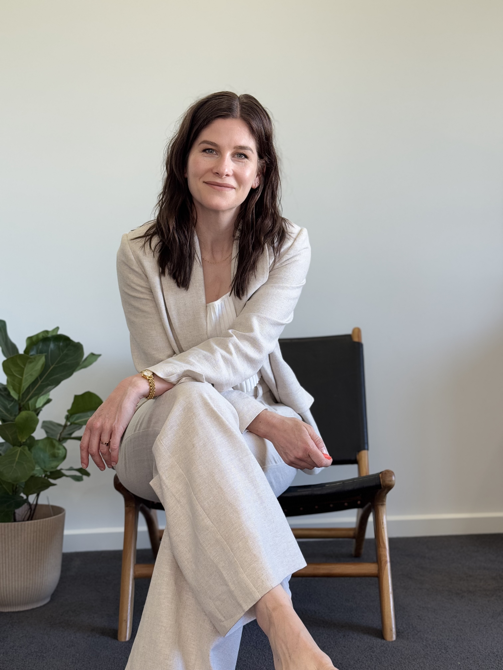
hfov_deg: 30.3
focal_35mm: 48
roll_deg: +0.6
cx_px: 252
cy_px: 335
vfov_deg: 39.7
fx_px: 930
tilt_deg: +0.0
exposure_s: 1/115
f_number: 1.78
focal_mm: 6.76
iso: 100
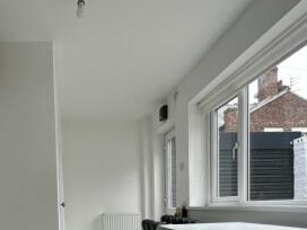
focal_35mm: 30
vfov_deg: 42.2
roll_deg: +1.4
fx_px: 266
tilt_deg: -2.3
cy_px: 215
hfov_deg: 57.6
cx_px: 86
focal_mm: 2.22
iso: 40
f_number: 2.2
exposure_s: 1/344
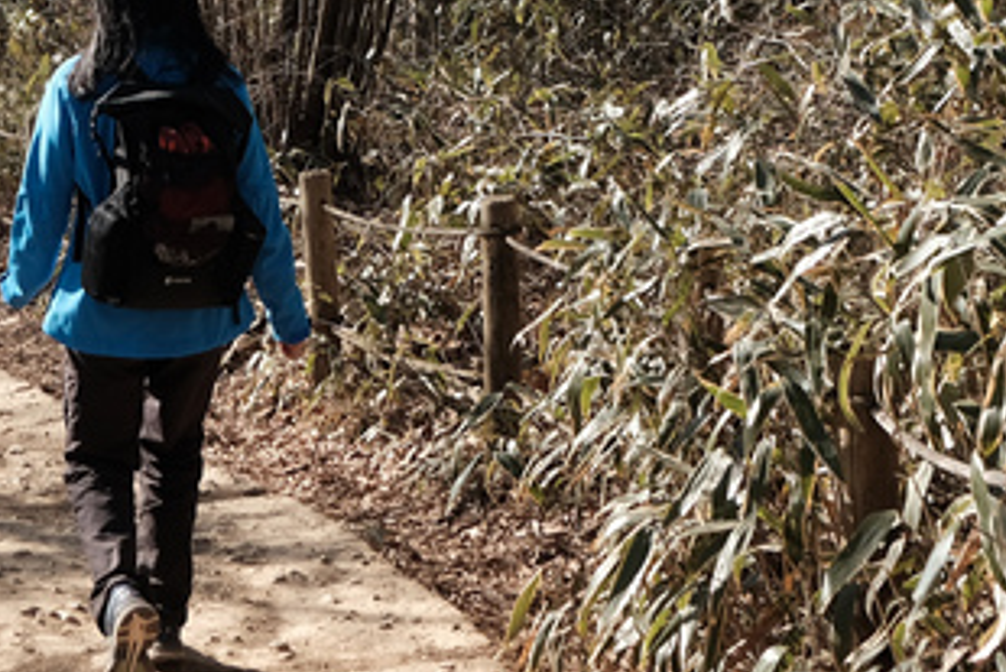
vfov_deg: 11.7
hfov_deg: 17.5
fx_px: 3159
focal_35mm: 113
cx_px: -97
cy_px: -245
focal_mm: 23
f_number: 4.5
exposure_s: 1/420
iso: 200
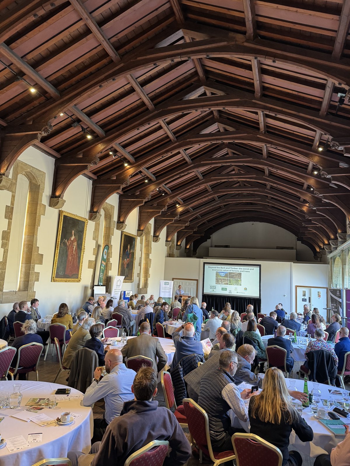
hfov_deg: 56.8
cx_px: 175
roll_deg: -3.3
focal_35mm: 24
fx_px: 324
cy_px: 233
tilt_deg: +8.8
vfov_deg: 71.6
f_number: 1.78
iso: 250
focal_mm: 6.76
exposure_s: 1/60
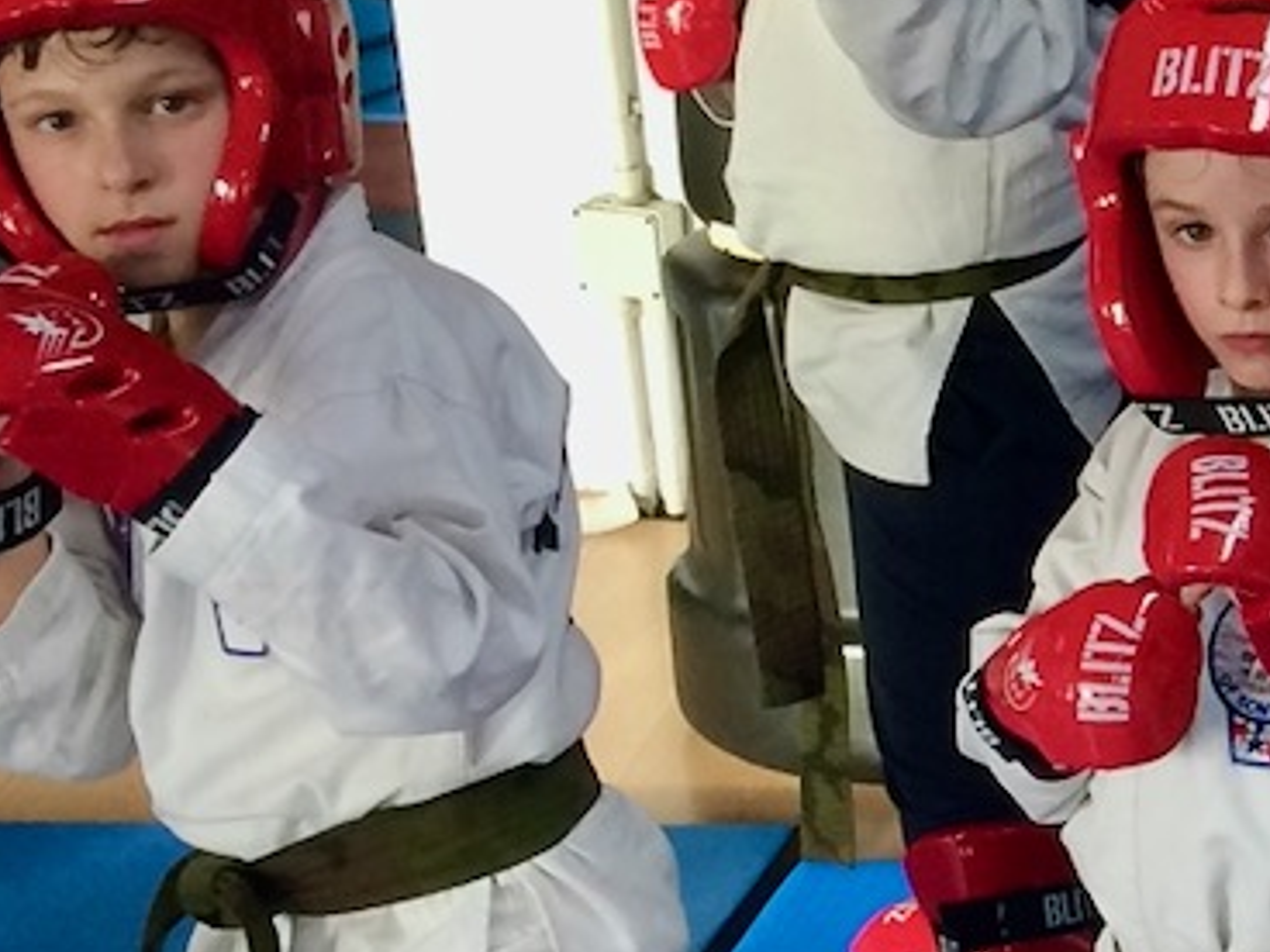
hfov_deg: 28.9
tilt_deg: -19.8
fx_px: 2311
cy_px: 241
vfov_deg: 23.1
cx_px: 1253
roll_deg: -1.3
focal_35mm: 63
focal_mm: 4.15
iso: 50
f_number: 2.2
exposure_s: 1/33
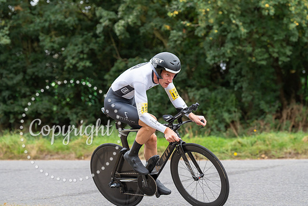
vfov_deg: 11.1
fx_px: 1061
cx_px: 154
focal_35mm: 124
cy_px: 103
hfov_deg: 16.5
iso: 800
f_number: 4
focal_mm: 124
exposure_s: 1/1000
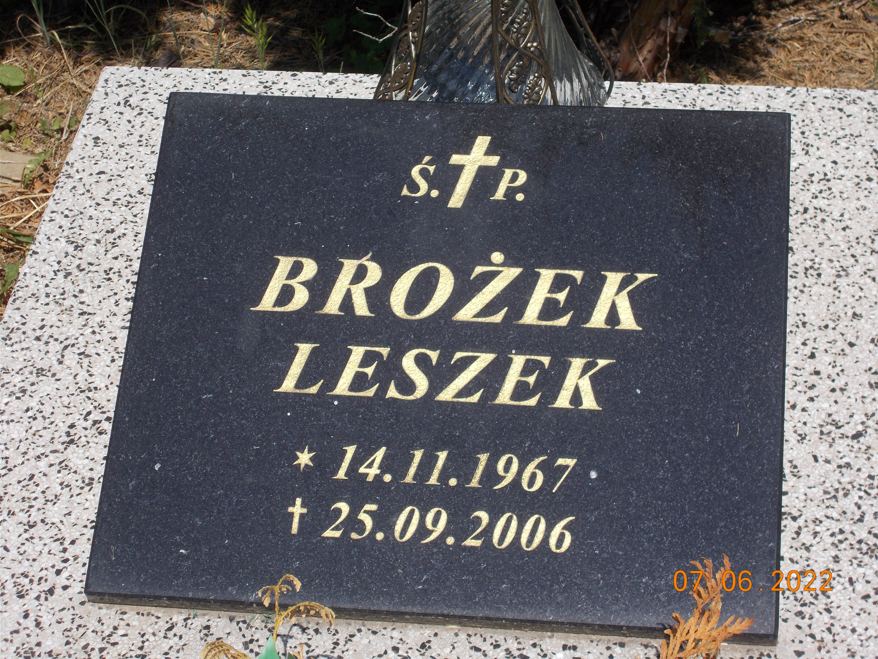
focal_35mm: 86
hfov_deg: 22.8
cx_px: 439
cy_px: 330
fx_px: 2181
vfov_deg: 17.2
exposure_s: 1/400
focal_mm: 15.4
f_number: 6.3
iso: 80
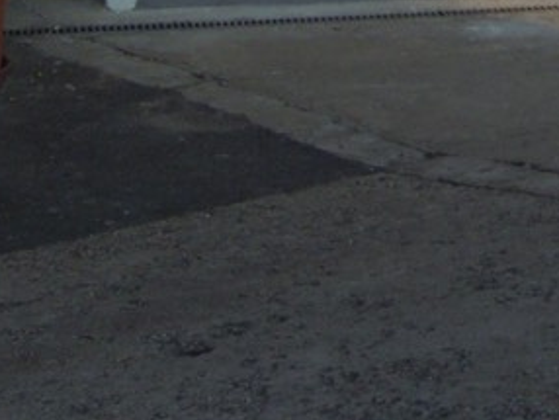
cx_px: 557
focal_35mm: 151
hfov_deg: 12.9
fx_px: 2440
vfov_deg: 9.2
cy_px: -449
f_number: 8.5
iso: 100
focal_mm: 6.4
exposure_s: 1/160
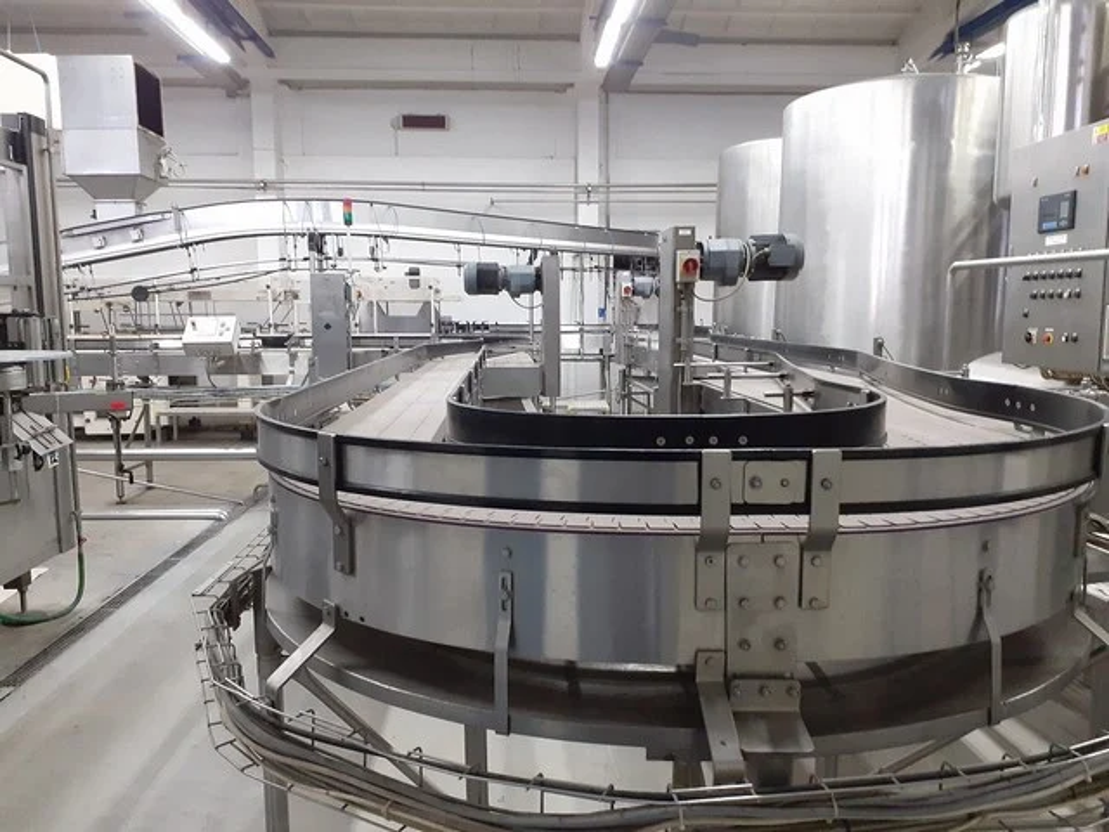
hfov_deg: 65.3
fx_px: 865
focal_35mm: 27
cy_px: 416
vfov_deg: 51.4
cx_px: 554
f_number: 1.9
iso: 200
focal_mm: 3.6
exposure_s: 1/33
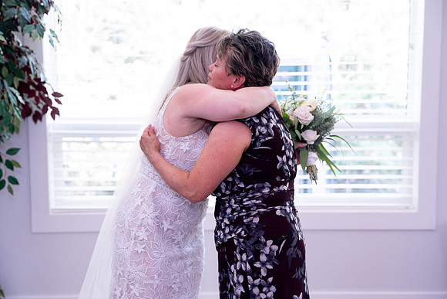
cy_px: 150
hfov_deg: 34.5
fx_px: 720
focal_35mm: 58
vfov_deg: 23.4
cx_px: 224
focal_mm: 58
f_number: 2.8
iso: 800
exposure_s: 1/160
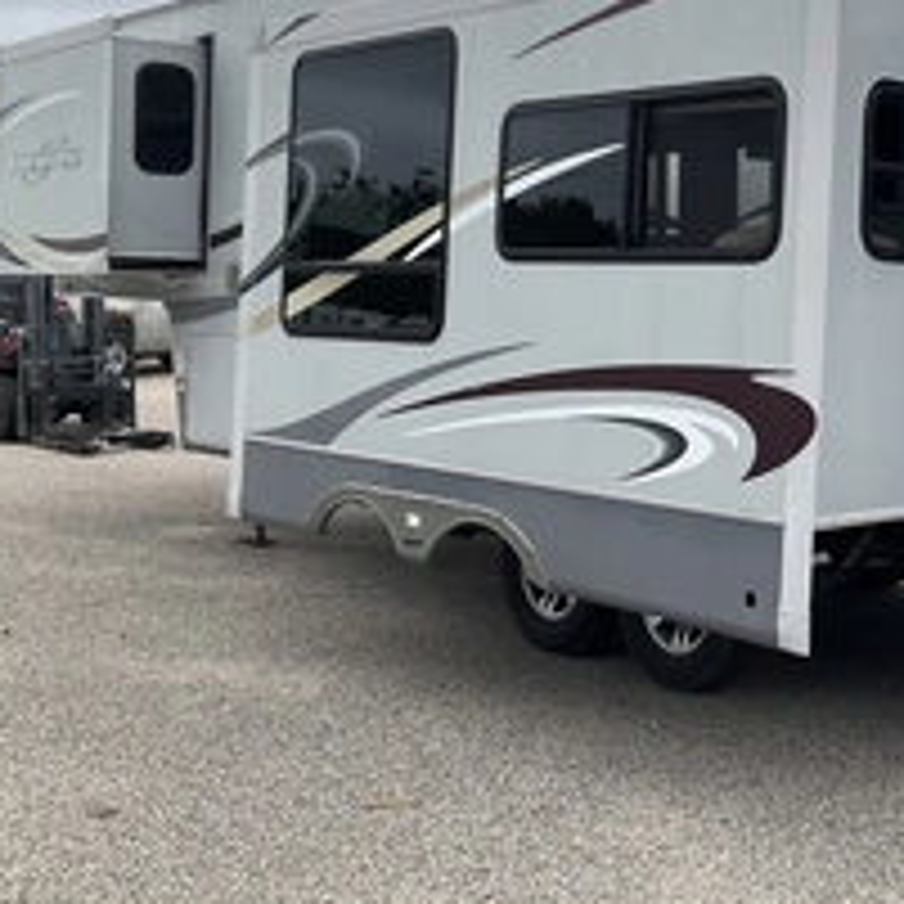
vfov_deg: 33.0
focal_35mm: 51
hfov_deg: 31.8
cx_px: 810
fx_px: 1507
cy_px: 279
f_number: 1.8
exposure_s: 1/855
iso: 25
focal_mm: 3
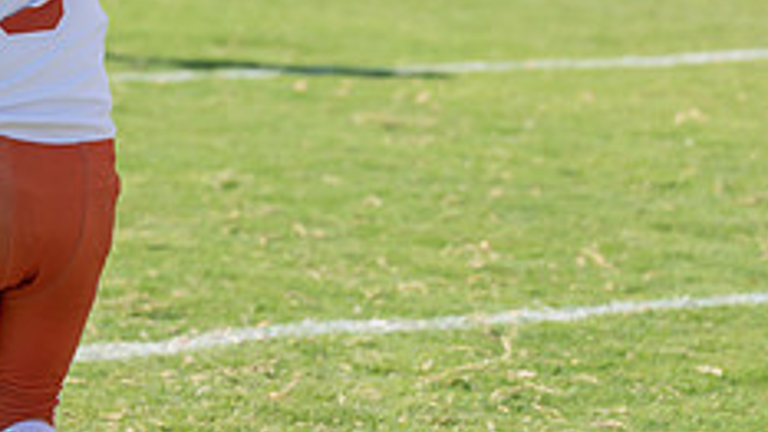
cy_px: -22
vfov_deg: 5.9
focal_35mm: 206
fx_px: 4195
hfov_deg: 10.4
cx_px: 78
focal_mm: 70
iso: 100
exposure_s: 1/1250
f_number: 2.8
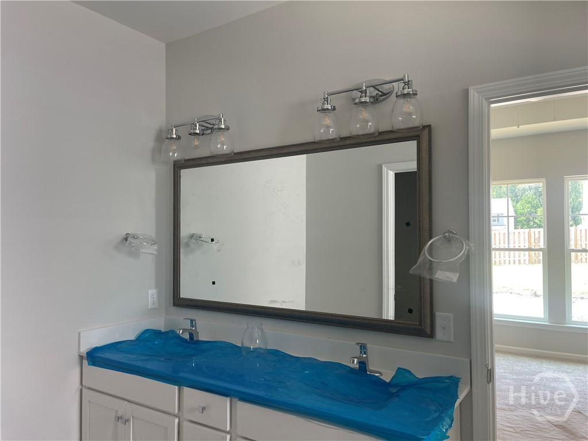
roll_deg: -0.3
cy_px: 220
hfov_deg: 69.4
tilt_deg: +0.8
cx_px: 294
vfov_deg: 54.9
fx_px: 425
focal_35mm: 25
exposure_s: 1/121
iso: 80
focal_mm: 5.1
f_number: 1.6
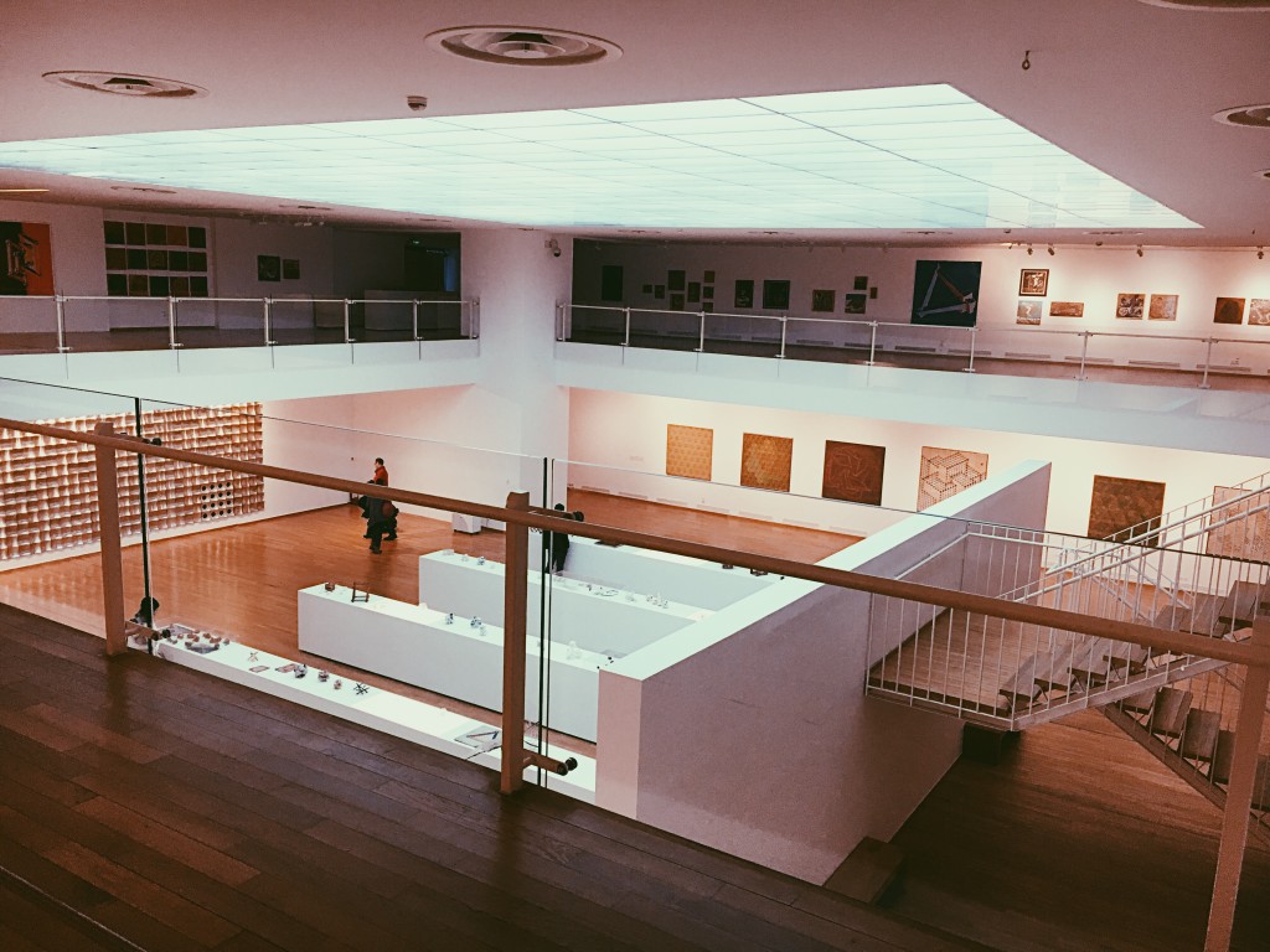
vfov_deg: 48.2
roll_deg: -1.8
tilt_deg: -10.4
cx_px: 635
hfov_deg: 61.7
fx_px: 1064
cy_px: 476
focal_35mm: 29
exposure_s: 1/33
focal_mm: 4.15
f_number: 2.2
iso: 50
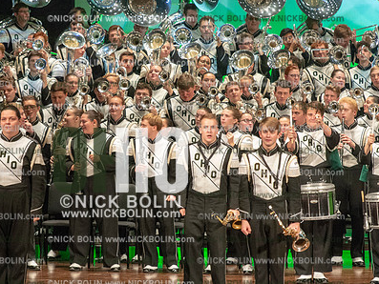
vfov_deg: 5.0
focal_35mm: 295
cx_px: 120
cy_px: 172
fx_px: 3231
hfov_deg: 6.7
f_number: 5.6
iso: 8000
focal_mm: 210
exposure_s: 1/320
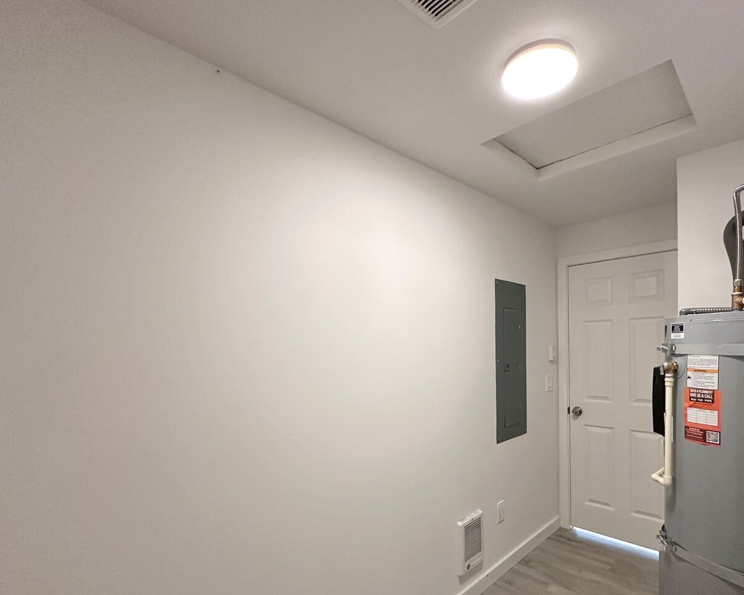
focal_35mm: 18
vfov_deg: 73.0
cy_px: 356
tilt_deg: -0.4
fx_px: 396
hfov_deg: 85.8
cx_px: 428
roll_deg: +1.4
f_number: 2.2
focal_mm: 2.22
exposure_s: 1/120
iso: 320
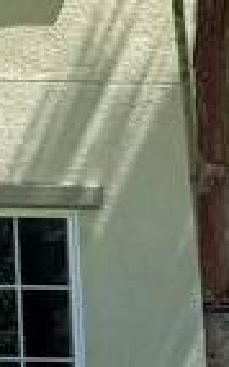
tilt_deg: +9.4
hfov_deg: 6.2
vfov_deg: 11.5
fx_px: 1823
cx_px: -633
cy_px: 123
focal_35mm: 182
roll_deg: -0.6
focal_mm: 6.76
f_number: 1.78
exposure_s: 1/2000
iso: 80
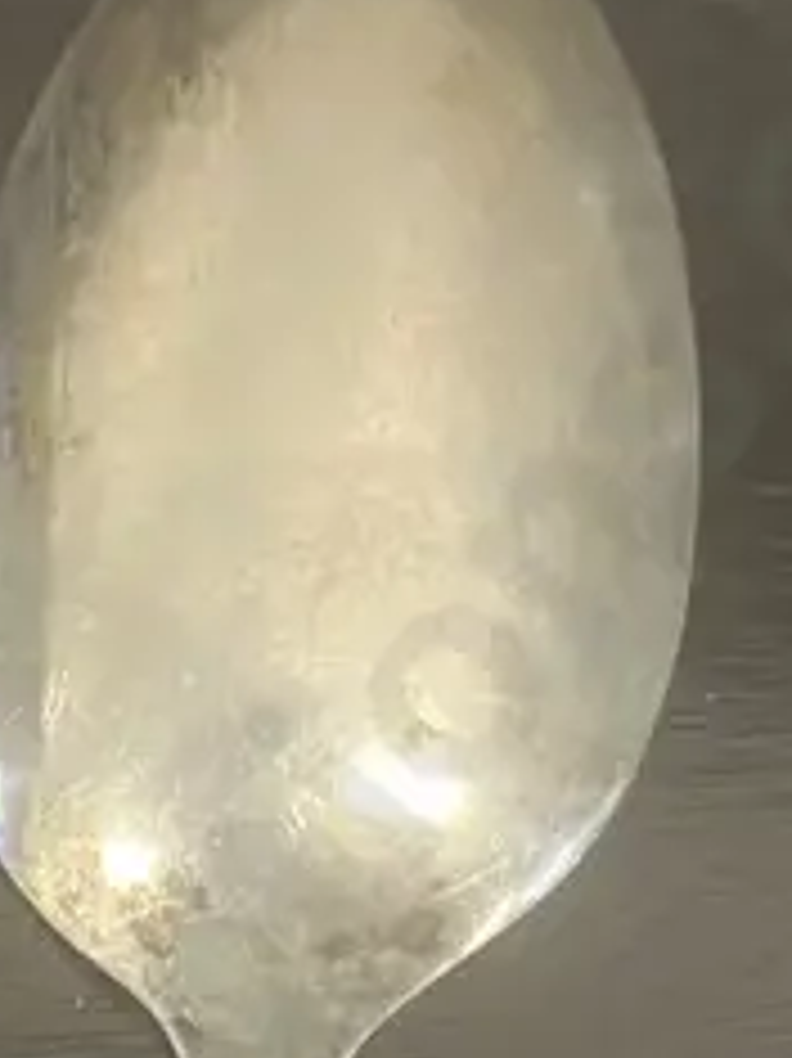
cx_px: -140
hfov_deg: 11.9
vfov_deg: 15.2
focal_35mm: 122
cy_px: 1481
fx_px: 3725
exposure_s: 1/25
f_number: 1.8
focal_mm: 3.99
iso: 400
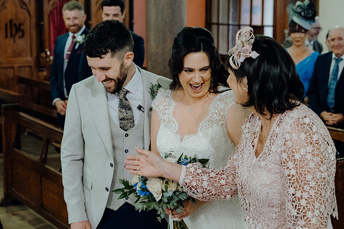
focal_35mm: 70
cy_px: 114
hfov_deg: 28.8
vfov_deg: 19.5
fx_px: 669
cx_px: 172
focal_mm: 47
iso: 5000
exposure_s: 1/200
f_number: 3.5
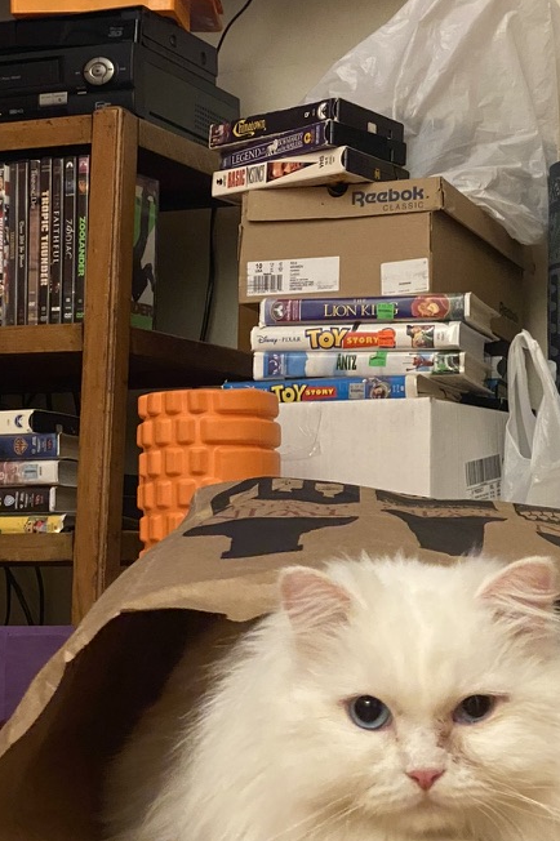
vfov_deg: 23.9
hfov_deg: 15.9
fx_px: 1985
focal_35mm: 85
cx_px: 462
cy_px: 529
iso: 800
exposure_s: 1/30
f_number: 2
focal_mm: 6
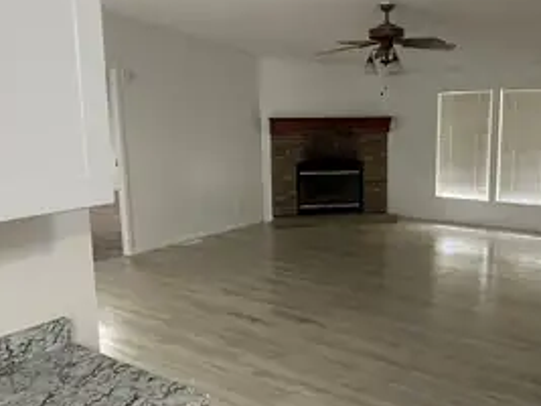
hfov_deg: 51.0
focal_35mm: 36
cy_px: 203
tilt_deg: -8.8
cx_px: 324
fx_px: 562
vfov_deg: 39.6
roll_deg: +1.2
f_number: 1.78
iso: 250
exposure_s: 1/60
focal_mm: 6.86
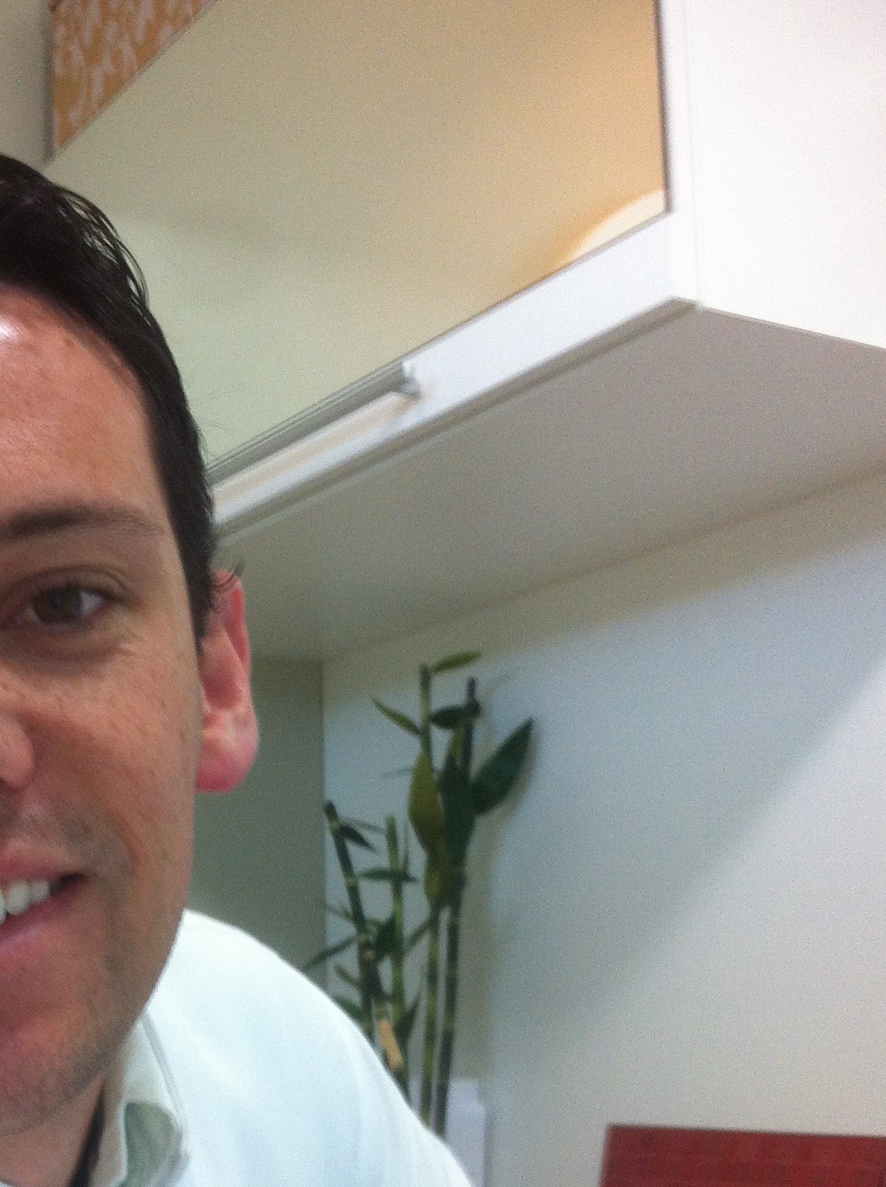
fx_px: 2020
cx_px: 161
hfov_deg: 24.3
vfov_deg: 32.6
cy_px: 756
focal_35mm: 59
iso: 100
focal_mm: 3.85
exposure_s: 1/15
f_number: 2.8
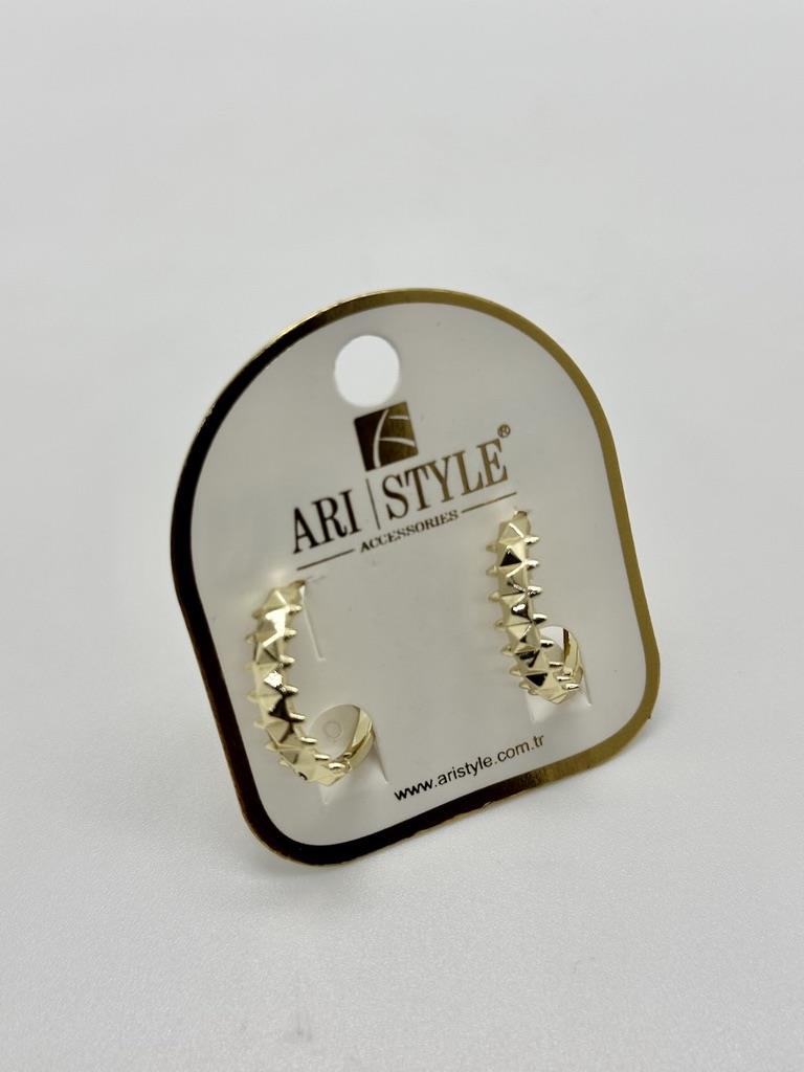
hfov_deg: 30.3
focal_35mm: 48
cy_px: 536
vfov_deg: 39.7
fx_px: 1486
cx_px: 402
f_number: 1.78
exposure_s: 1/221
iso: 50
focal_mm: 6.86
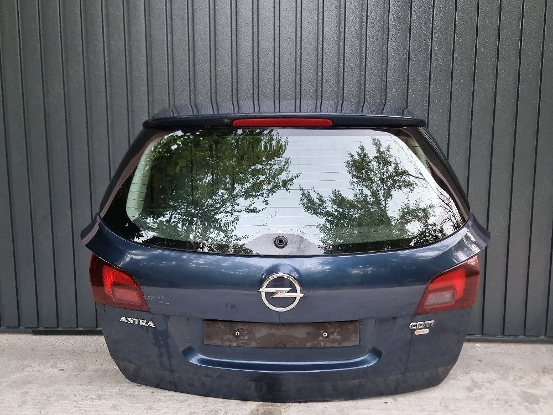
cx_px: 276
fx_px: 383
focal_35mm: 24
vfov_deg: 56.8
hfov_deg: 71.6
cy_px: 208
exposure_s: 1/50
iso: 200
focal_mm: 6.7
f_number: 1.8
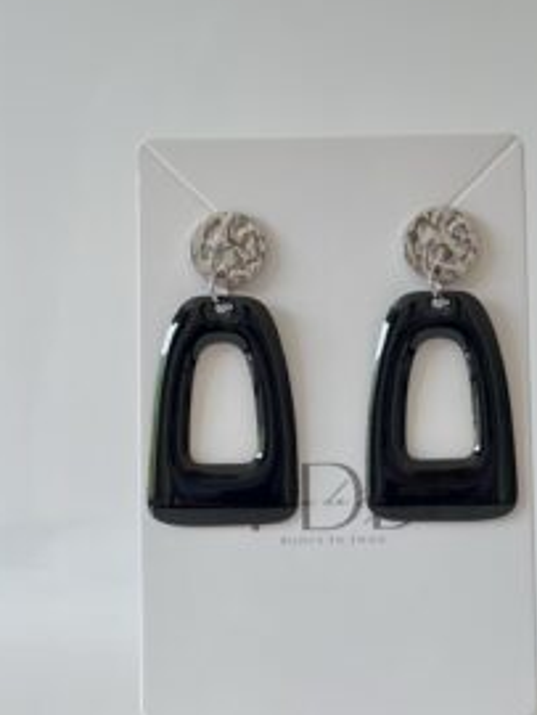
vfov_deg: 49.6
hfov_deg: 38.5
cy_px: 445
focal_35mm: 37
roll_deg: +1.3
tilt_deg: -0.1
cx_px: 339
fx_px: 764
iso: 50
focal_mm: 5.1
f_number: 1.6
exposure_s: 1/121
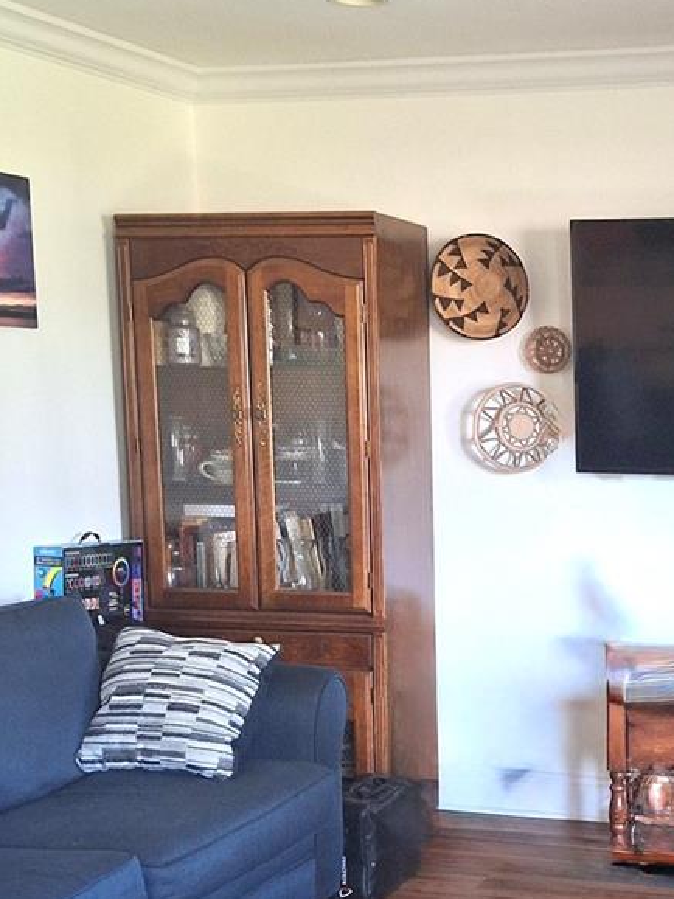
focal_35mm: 61
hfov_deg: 23.3
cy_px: 660
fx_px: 1584
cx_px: 620
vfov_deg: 31.2
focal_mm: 5.54
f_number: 1.8
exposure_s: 1/24
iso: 250
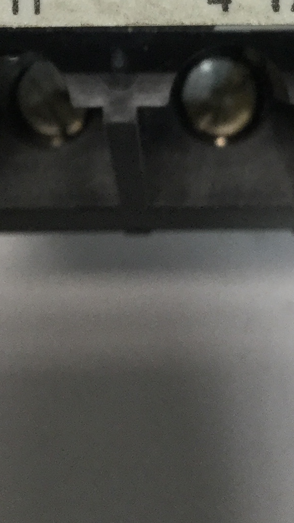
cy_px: -214
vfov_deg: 18.6
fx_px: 1442
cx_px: 172
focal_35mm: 104
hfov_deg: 11.6
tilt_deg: -79.9
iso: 32
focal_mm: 3.3
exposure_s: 1/30
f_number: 2.4
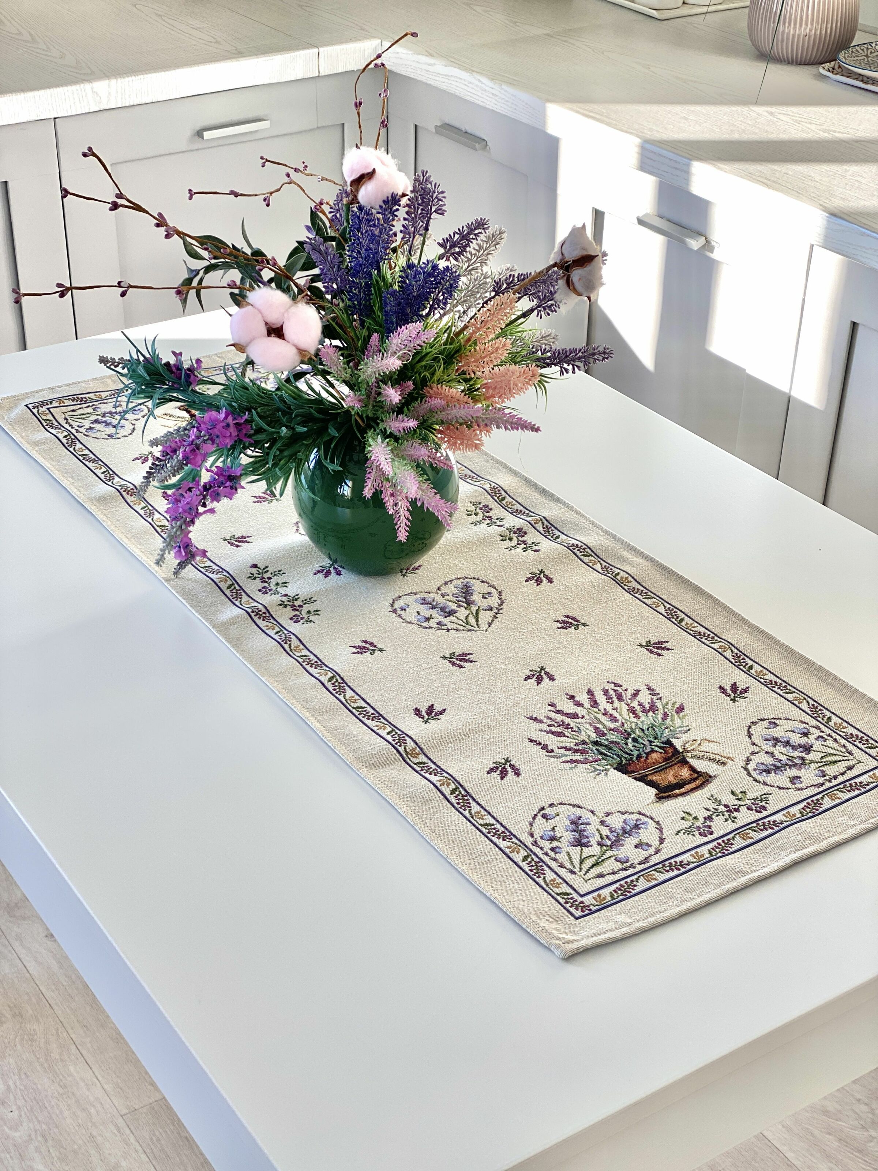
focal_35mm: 52
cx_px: 439
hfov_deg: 28.0
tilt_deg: -29.6
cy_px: 586
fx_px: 1759
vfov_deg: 36.8
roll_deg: -1.4
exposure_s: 1/139
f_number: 2
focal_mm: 6
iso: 20
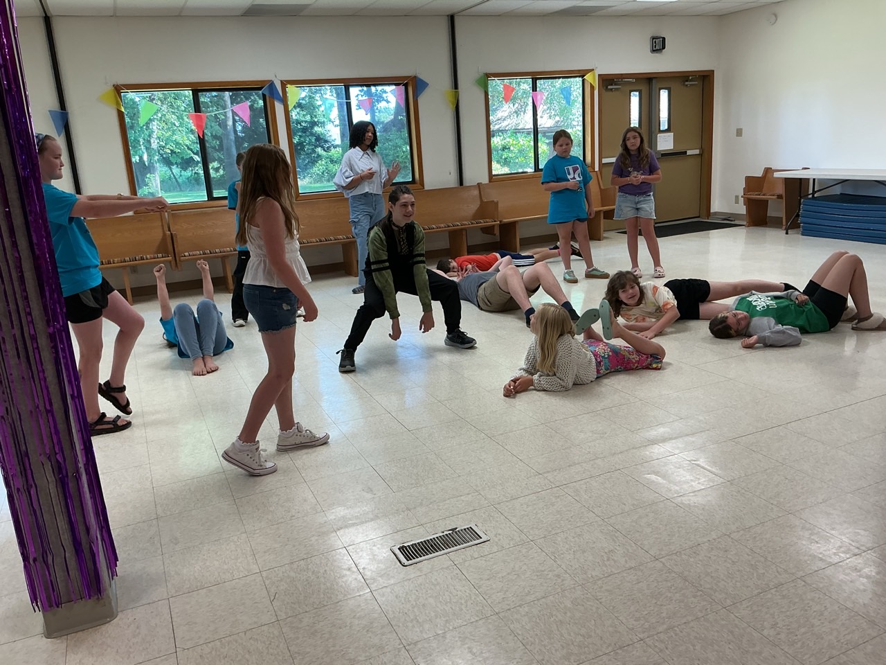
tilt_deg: -14.6
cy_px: 332
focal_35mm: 29
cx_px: 443
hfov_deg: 61.7
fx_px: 742
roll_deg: +4.5
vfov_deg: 48.2
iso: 50
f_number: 1.8
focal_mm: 3
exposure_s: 1/60
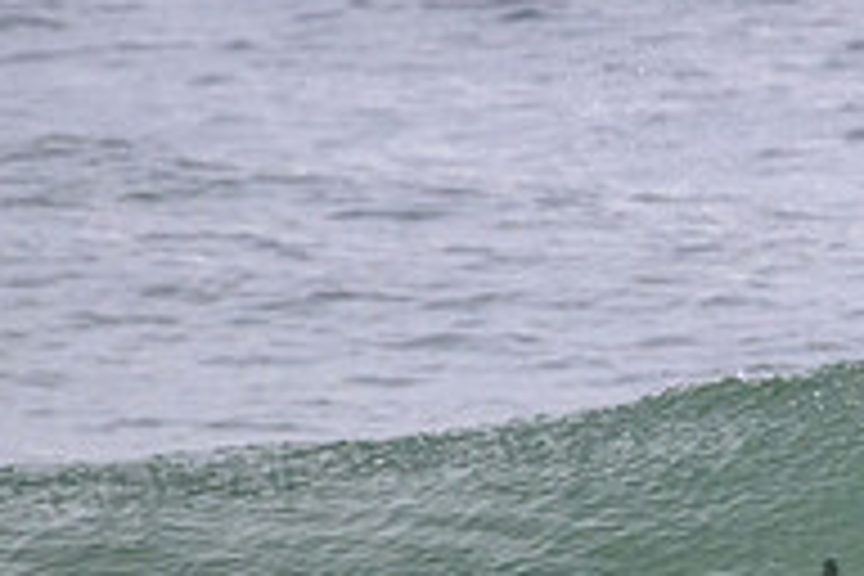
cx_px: 1287
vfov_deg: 0.6
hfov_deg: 0.9
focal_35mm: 2421
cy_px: 592
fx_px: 58099
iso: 2800
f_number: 11
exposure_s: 1/2000
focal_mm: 800
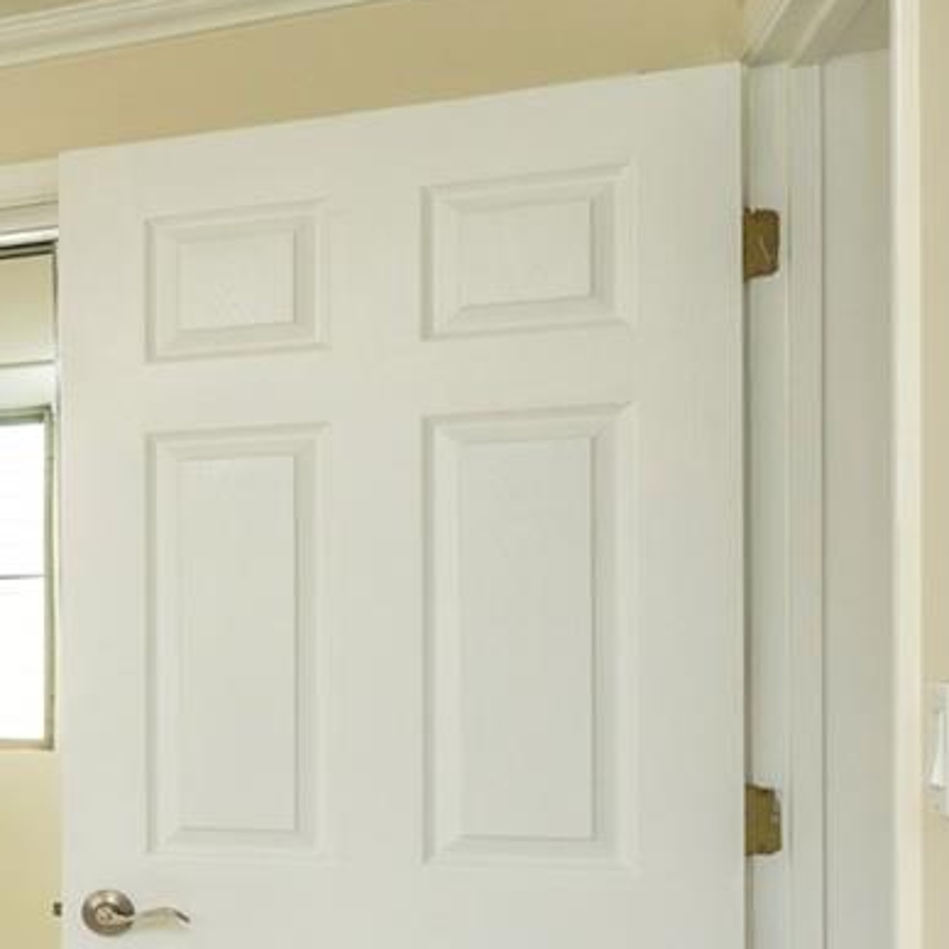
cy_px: 668
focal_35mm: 56
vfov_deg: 30.2
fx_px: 1737
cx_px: -822
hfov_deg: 20.2
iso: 160
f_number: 8
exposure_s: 1/80
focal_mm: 16
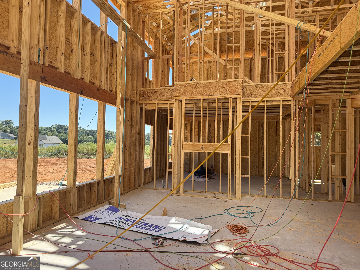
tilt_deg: +2.5
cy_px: 135
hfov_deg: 71.6
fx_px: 250
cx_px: 180
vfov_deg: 56.8
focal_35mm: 24
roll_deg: -1.4
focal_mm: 6.76
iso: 100
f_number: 1.78
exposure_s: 1/772
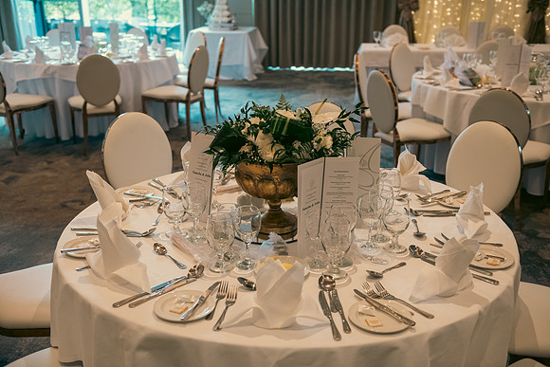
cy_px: 184
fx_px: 611
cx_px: 275
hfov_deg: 48.4
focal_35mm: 40
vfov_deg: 33.4
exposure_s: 1/160
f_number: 3.5
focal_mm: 40
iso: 1000
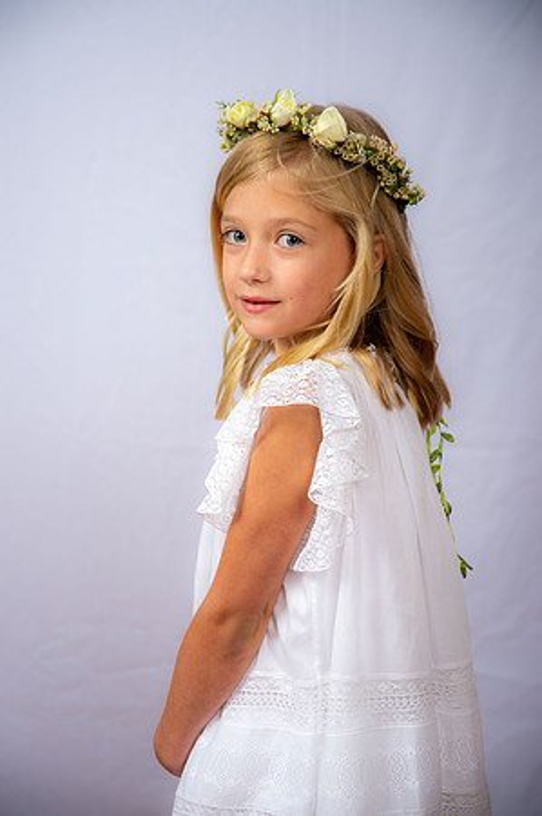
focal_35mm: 80
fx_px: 1811
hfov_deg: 17.0
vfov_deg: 25.4
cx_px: 271
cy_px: 408
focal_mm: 80
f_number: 6.3
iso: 250
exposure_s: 1/160
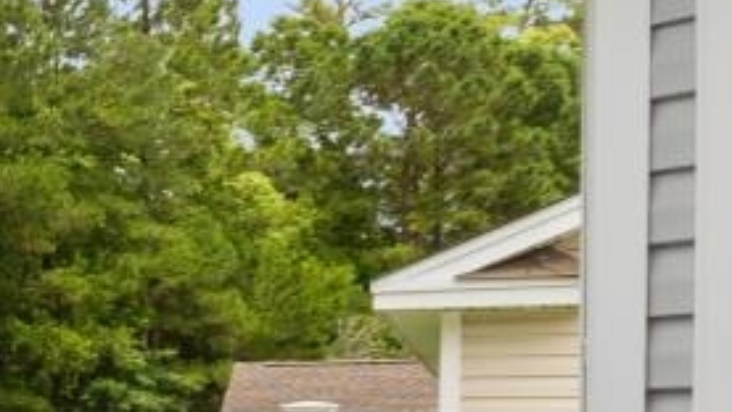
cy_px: 454
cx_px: -1115
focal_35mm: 92
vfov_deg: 12.9
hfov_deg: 14.0
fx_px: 1786
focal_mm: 10
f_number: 7.1
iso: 100
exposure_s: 1/200
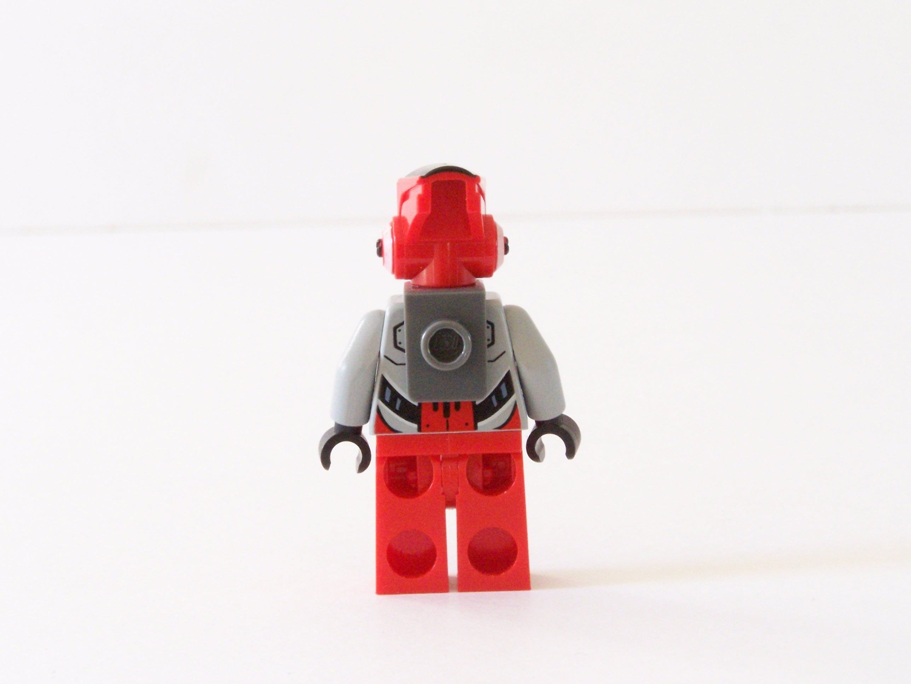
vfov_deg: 15.7
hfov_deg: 20.9
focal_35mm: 94
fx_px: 2474
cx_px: 456
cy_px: 342
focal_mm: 15.6
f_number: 8
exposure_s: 1/15
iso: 400
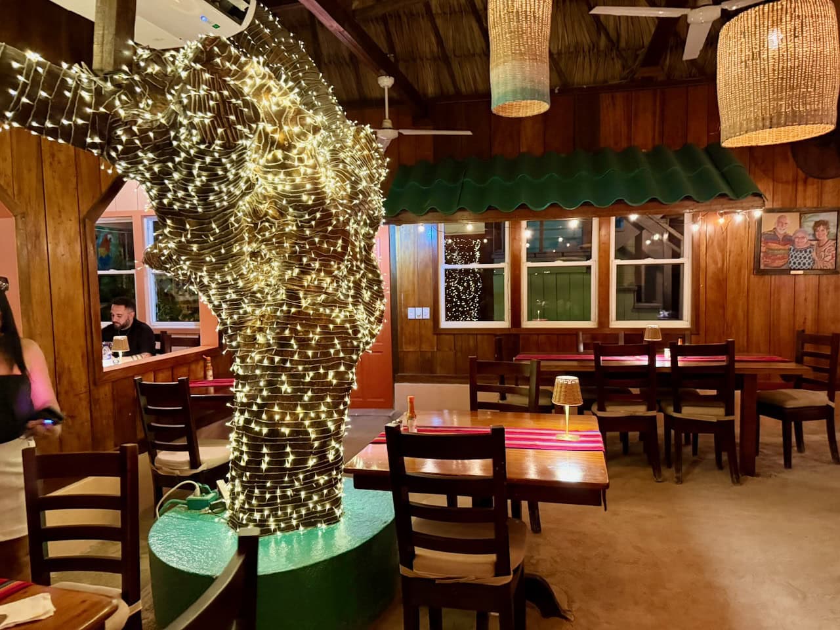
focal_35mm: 24
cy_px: 315
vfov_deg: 56.8
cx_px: 420
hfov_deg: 71.6
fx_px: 582
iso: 800
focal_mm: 6.8
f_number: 1.8
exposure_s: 1/30
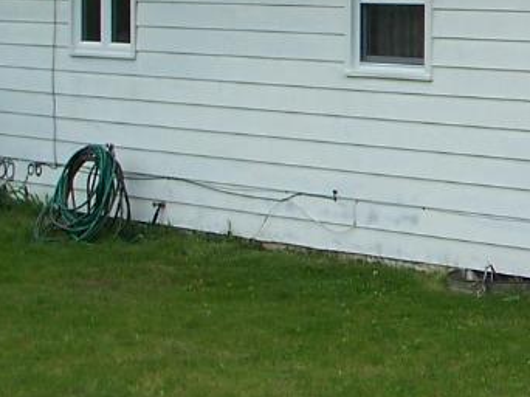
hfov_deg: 11.8
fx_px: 2387
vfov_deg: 9.5
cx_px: 930
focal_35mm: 156
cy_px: 50
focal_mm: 7.8
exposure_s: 1/500
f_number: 2.8
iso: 64
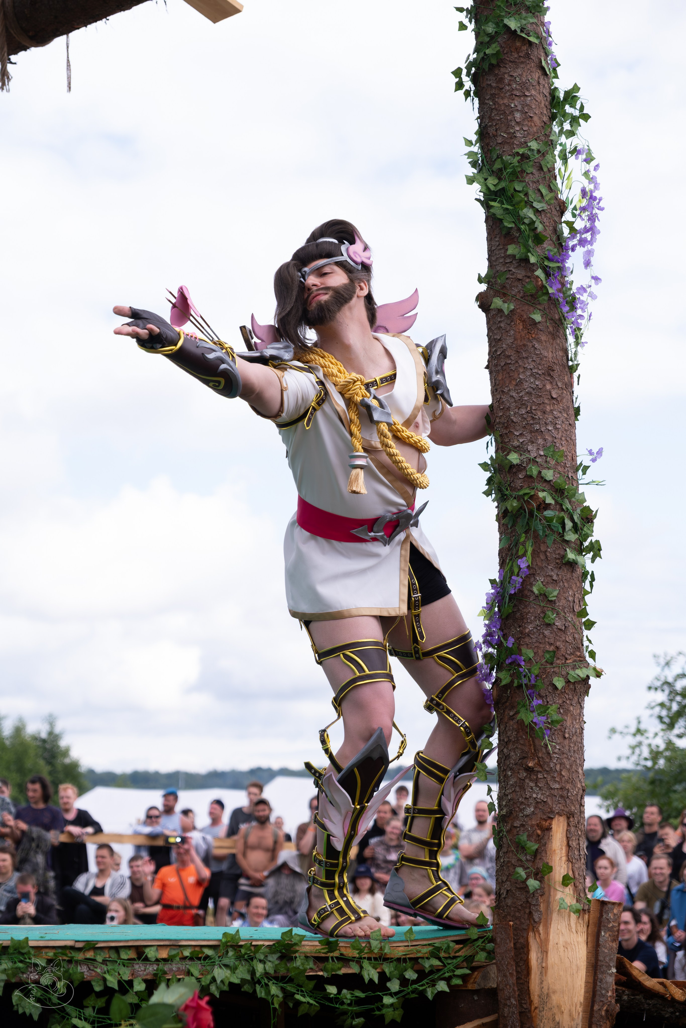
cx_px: 343
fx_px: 2144
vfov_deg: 27.0
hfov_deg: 18.2
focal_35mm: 75
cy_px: 514
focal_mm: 50
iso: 200
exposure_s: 1/1600
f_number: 3.2
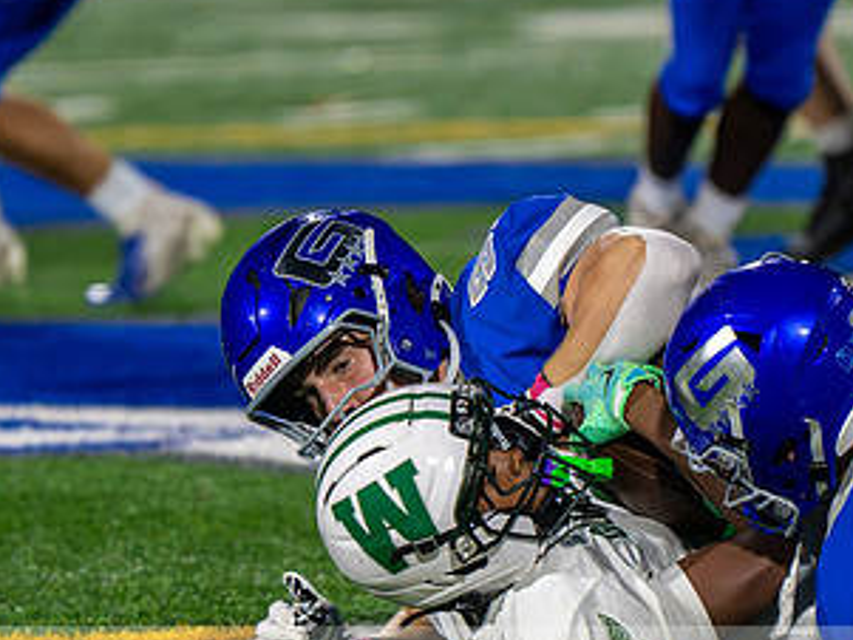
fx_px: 16245
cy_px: 483
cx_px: 582
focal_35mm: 659
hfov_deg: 3.0
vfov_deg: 2.3
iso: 6400
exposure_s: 1/1000
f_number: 2.8
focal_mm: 200
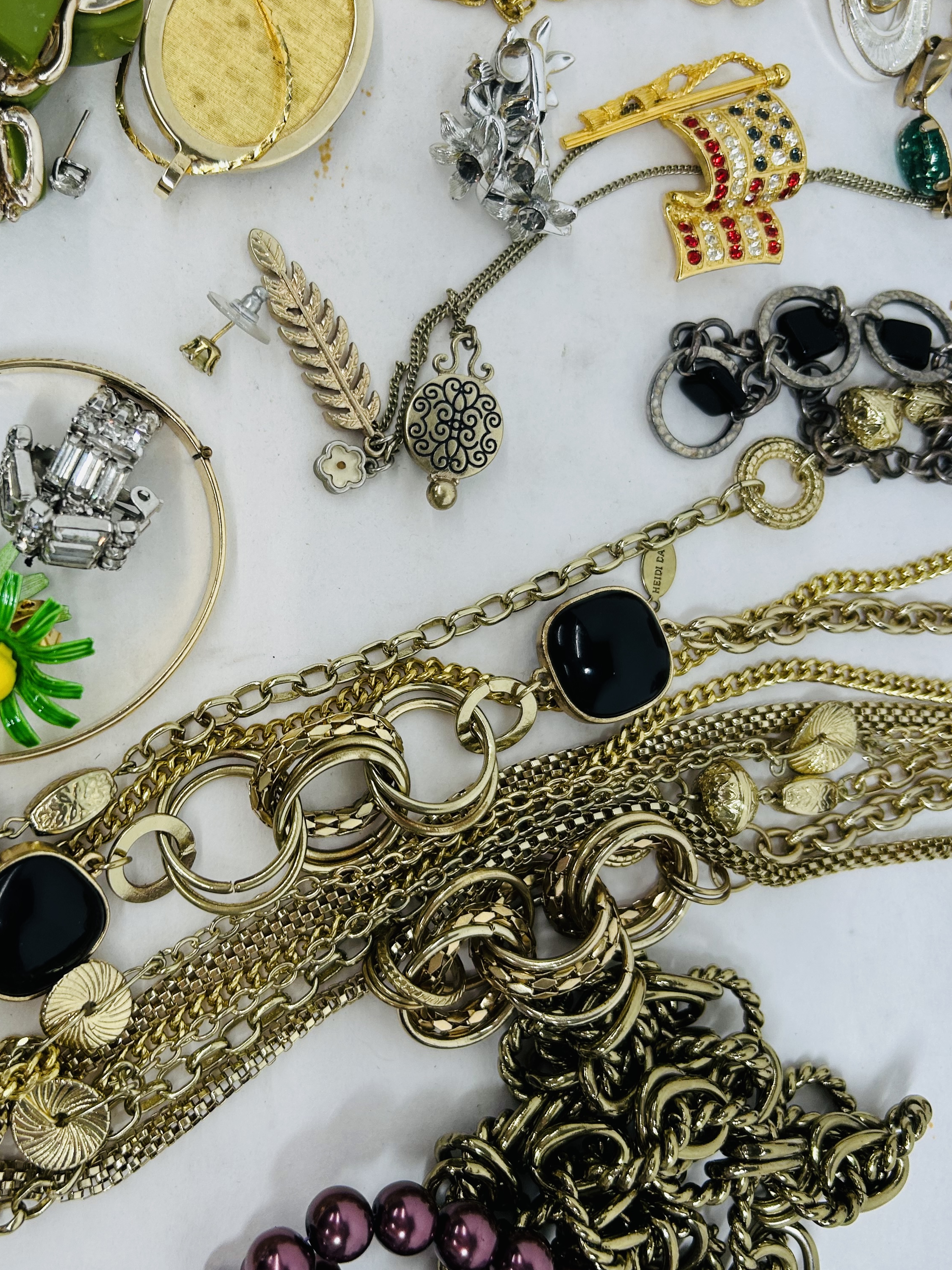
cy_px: 587
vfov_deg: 52.6
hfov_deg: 40.2
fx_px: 1284
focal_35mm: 35
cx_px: 325
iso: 40
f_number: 1.5
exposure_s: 1/291
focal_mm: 5.7
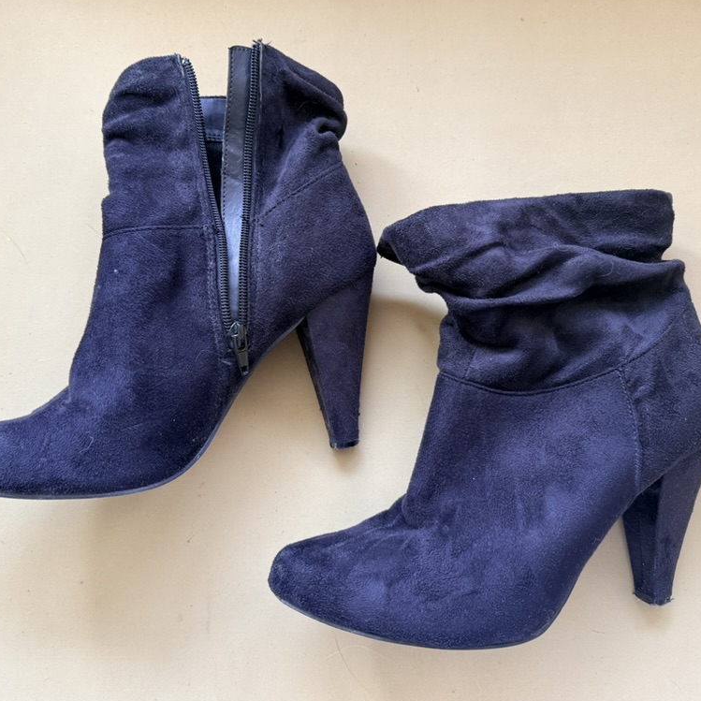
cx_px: 350
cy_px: 348
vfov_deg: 55.6
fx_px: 664
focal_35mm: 29
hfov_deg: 55.6
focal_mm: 6.76
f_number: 1.78
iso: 200
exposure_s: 1/95
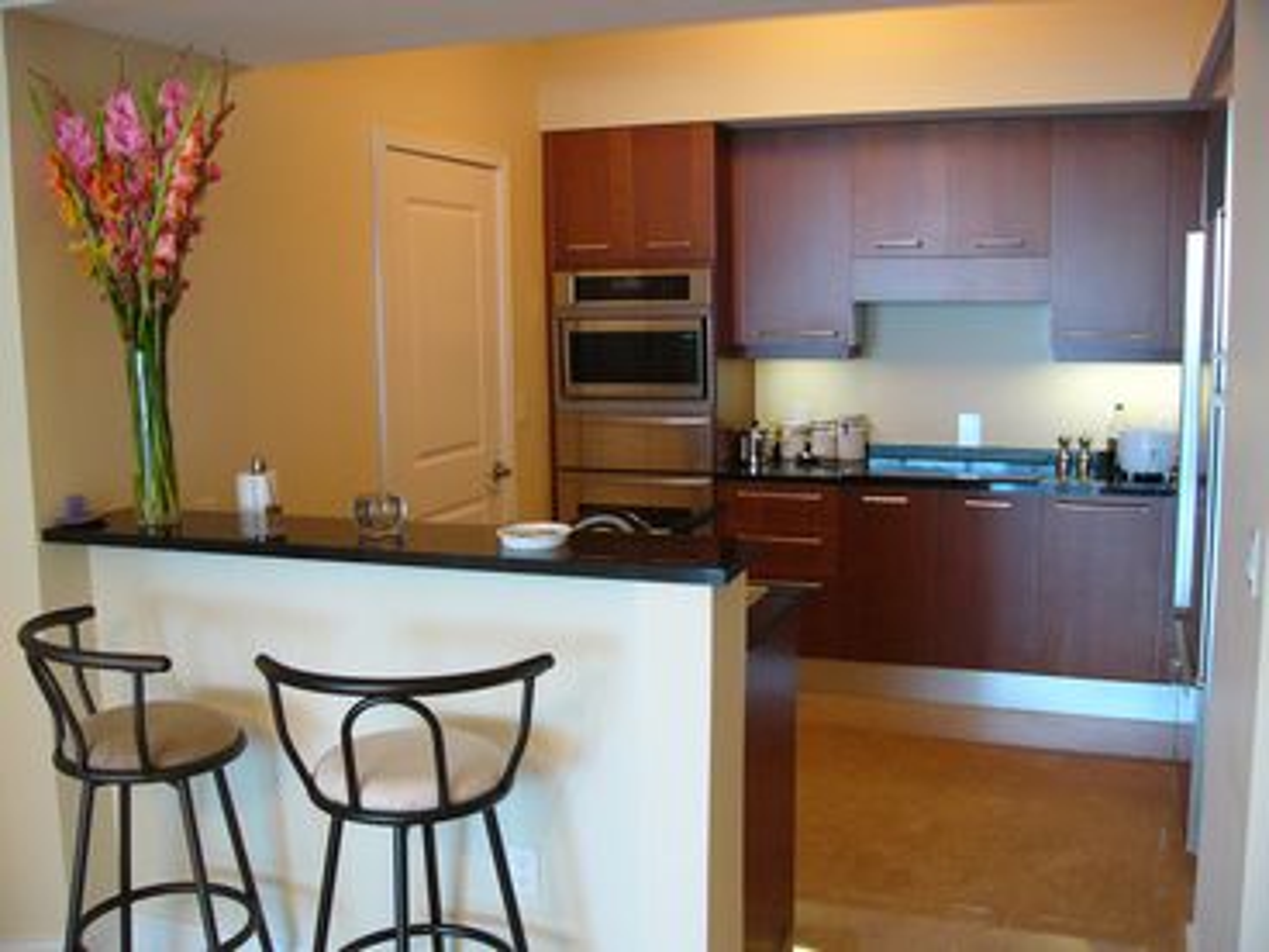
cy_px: 476
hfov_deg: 51.4
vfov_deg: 39.7
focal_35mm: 36
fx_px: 1320
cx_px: 634
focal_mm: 6
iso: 200
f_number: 2.8
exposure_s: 1/30
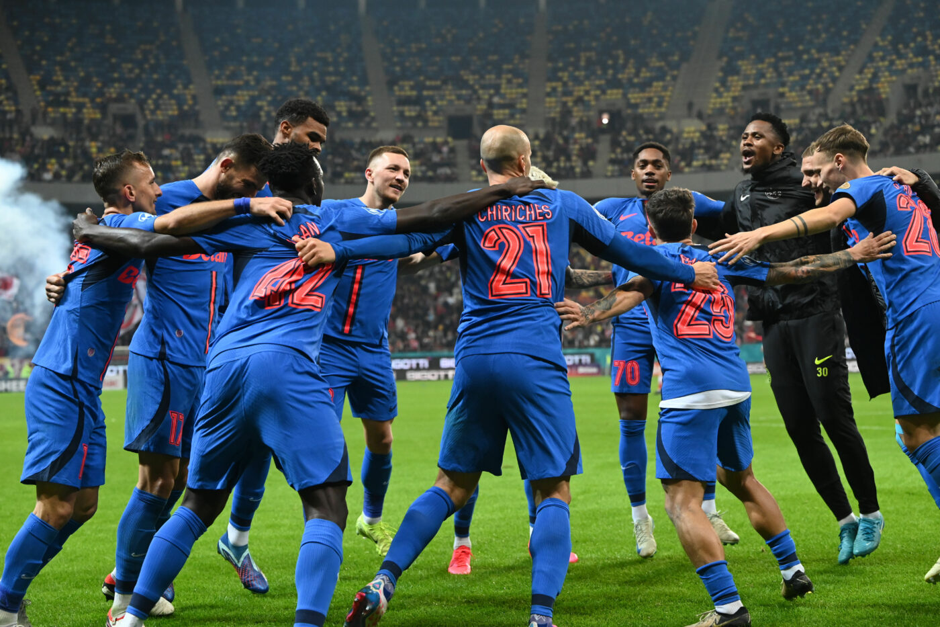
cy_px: 314
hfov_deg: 28.8
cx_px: 470
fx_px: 1827
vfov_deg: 19.5
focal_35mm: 70
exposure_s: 1/1600
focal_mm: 70
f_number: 4
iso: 4000
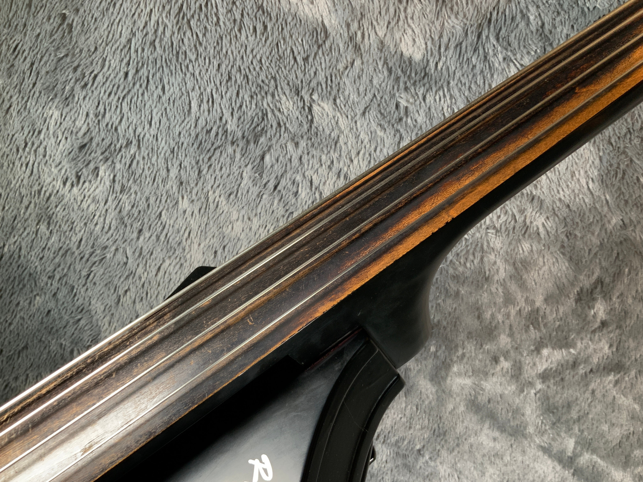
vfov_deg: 48.2
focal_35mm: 29
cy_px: 241
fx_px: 539
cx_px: 322
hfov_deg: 61.7
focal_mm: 3
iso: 64
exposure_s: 1/104
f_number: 1.8
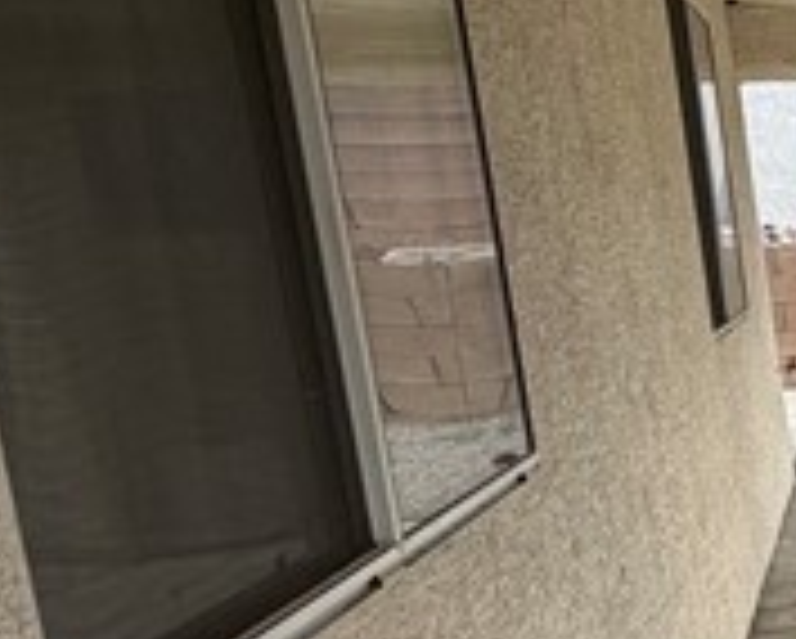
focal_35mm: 79
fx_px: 1863
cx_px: 1664
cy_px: 554
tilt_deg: -11.5
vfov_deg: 19.2
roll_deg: +2.2
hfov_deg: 16.8
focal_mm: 2.22
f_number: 2.2
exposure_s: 1/770
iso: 32
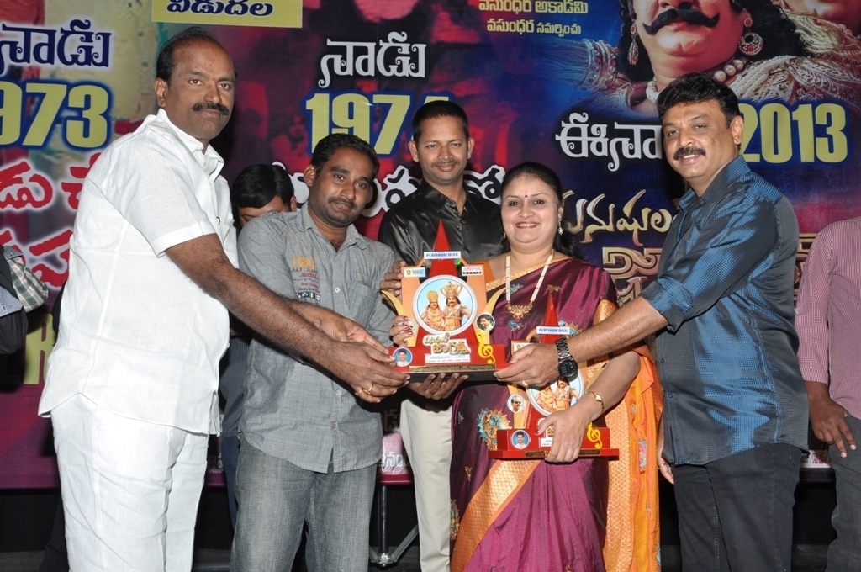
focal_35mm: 42
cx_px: 430
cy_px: 286
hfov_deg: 46.5
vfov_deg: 31.8
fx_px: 1003
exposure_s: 1/125
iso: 400
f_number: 8
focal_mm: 28
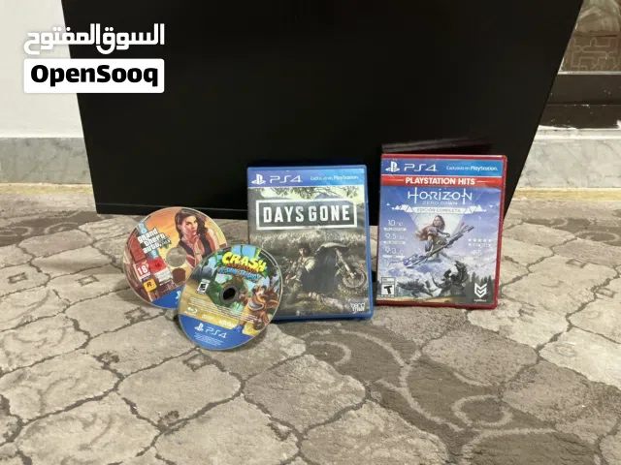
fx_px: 520
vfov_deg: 48.2
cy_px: 232
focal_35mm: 29
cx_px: 310
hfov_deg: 61.7
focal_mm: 3
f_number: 1.8
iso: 400
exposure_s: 1/30
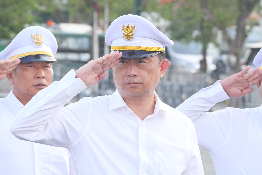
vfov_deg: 4.4
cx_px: 131
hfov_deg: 6.6
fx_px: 2265
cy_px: 88
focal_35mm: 311
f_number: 8
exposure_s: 1/2000
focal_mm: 150
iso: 4000
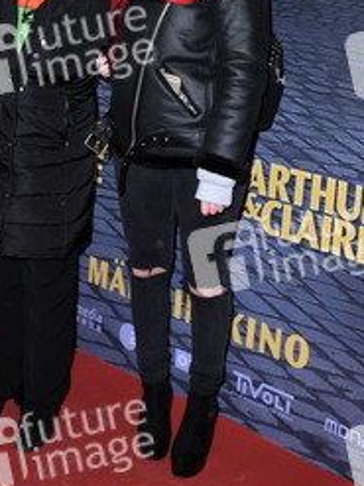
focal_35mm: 56
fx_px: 786
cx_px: 110
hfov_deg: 25.9
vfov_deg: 34.0
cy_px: 152
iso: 2000
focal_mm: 24
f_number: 6.3
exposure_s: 1/160
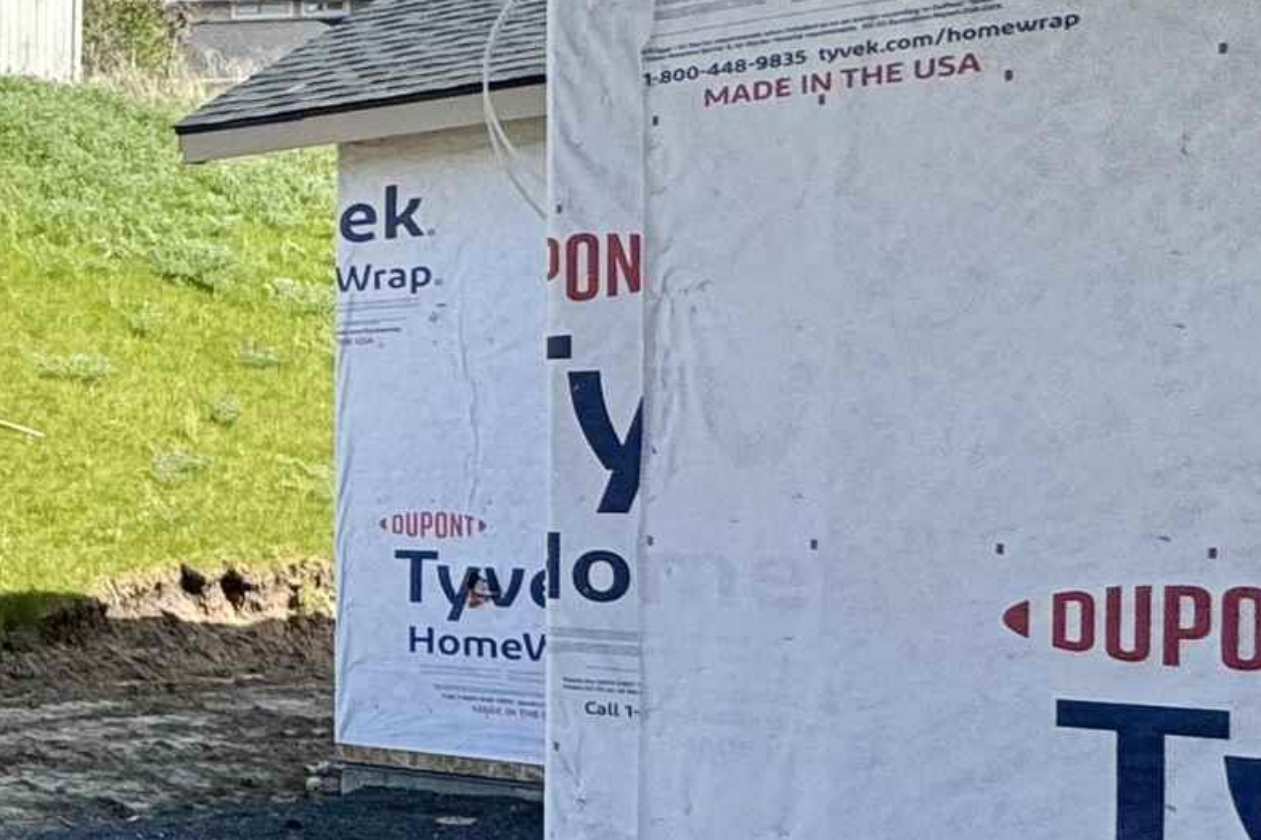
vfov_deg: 23.7
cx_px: -981
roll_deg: +1.4
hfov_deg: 22.1
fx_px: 1996
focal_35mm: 57
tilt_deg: -0.5
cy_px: 508
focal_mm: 2.22
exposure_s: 1/1420
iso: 50
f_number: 2.2
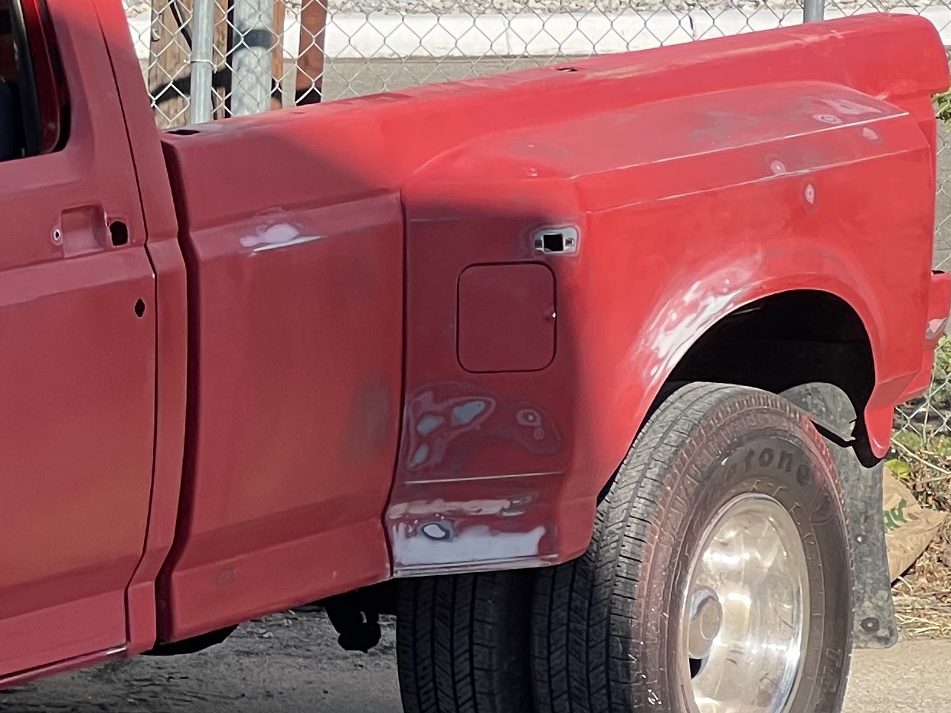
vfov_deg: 5.9
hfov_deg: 7.8
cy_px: 330
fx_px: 6867
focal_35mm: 250
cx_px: -466
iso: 32
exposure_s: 1/331
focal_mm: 9
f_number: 2.8
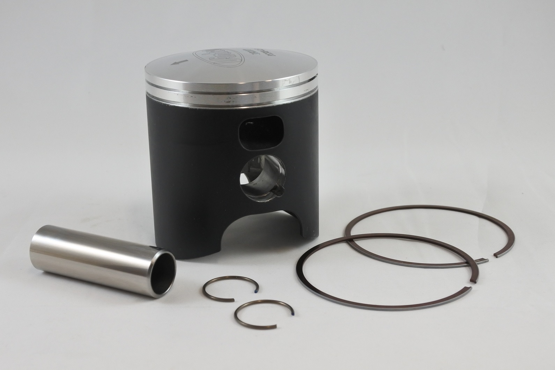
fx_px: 678
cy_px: 185
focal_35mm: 44
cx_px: 278
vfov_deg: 30.5
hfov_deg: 44.5
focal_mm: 16.5
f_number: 4.5
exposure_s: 1/160
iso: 400
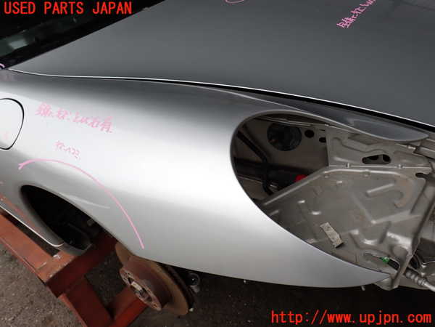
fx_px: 377
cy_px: 164
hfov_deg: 60.0
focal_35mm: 30
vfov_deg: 46.8
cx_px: 218
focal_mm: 5.4
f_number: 3.2
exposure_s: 1/320
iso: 100
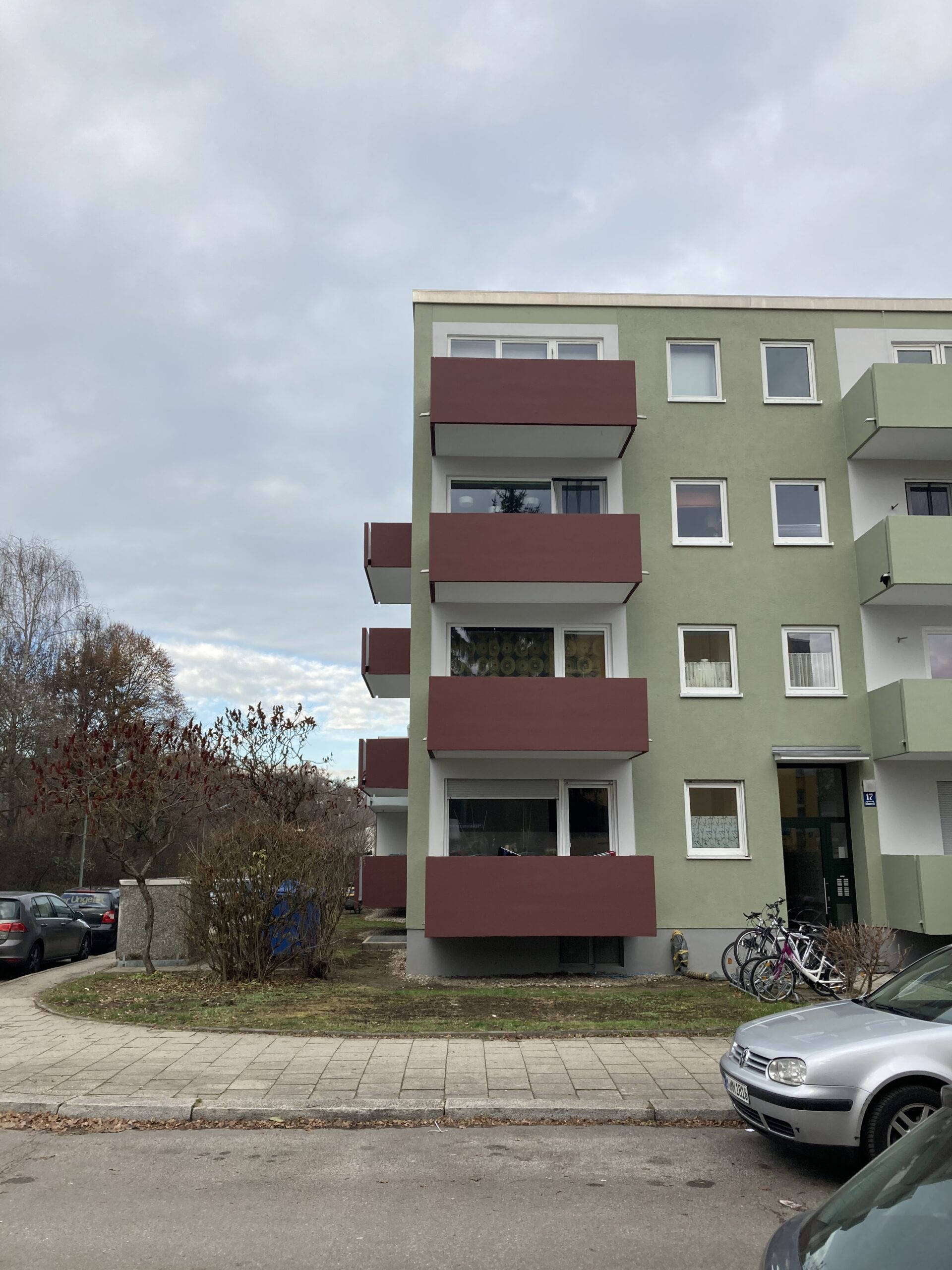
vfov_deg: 63.4
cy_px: 635
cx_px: 476
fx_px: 1027
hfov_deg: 49.7
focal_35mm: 28
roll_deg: +0.4
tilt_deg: +13.3
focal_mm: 3.99
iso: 20
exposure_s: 1/725
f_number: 1.8
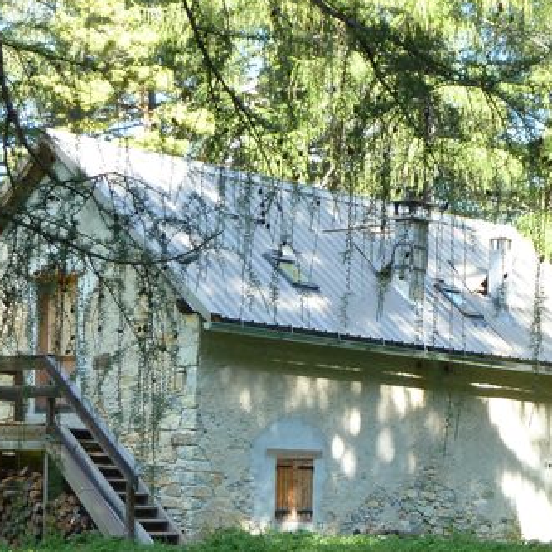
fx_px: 1840
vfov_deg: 16.9
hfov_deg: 16.8
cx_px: 506
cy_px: 474
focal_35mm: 102
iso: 80
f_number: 3.8
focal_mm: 7.9
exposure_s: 1/50
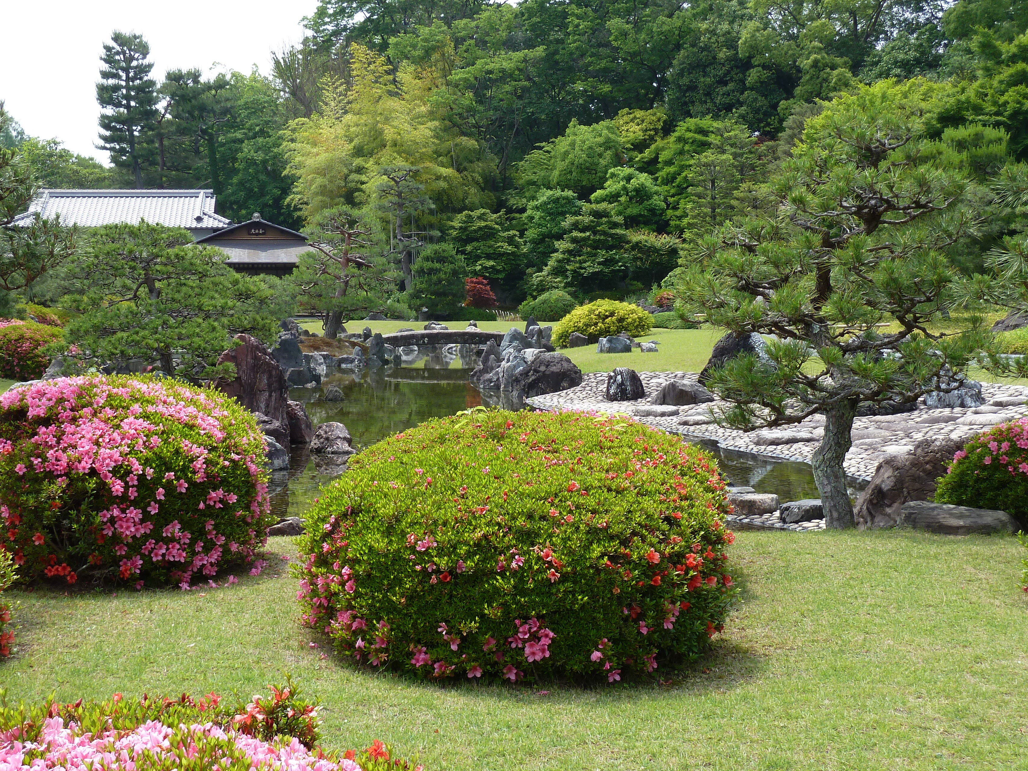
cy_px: 387
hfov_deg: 34.3
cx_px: 442
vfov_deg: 26.1
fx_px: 1663
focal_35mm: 56
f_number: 4
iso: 80
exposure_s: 1/200
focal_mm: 7.9
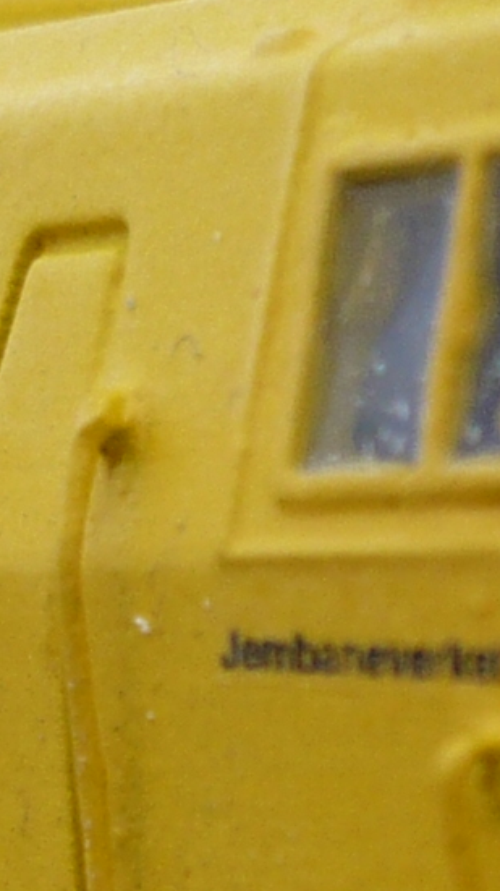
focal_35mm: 213
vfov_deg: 9.9
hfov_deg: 5.7
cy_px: 1128
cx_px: 139
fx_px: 5025
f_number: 2.8
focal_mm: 5.8
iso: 100
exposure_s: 1/250
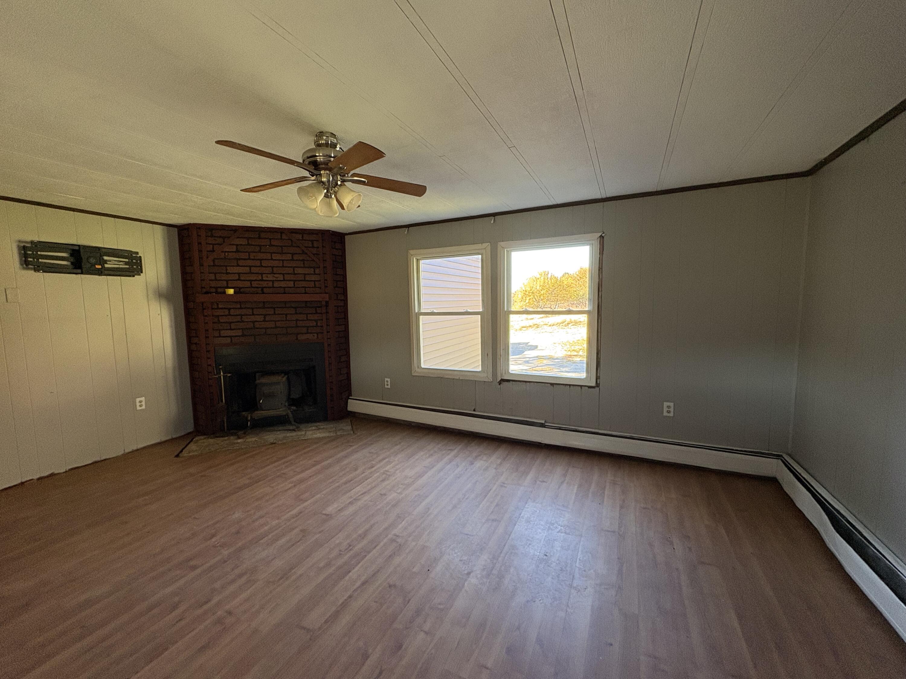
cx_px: 453
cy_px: 340
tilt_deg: -4.8
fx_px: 366
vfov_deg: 85.7
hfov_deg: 102.1
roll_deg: +2.2
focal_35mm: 14
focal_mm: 2.22
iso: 160
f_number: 2.2
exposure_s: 1/99
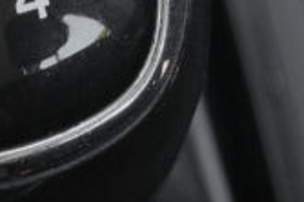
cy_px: -30
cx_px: -144
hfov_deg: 8.2
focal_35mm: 246
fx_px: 2075
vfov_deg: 5.6
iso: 2000
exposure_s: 1/80
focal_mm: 26.4
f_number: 9
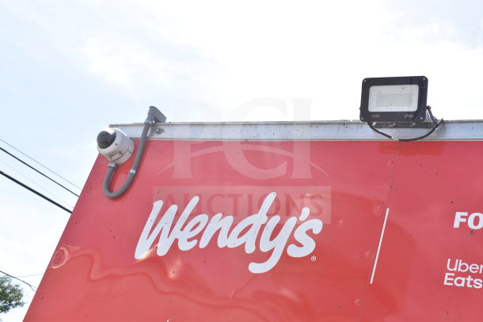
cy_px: 161
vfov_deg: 26.5
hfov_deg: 38.9
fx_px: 684
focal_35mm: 51
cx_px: 242
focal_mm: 34
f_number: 9
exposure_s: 1/320
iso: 200
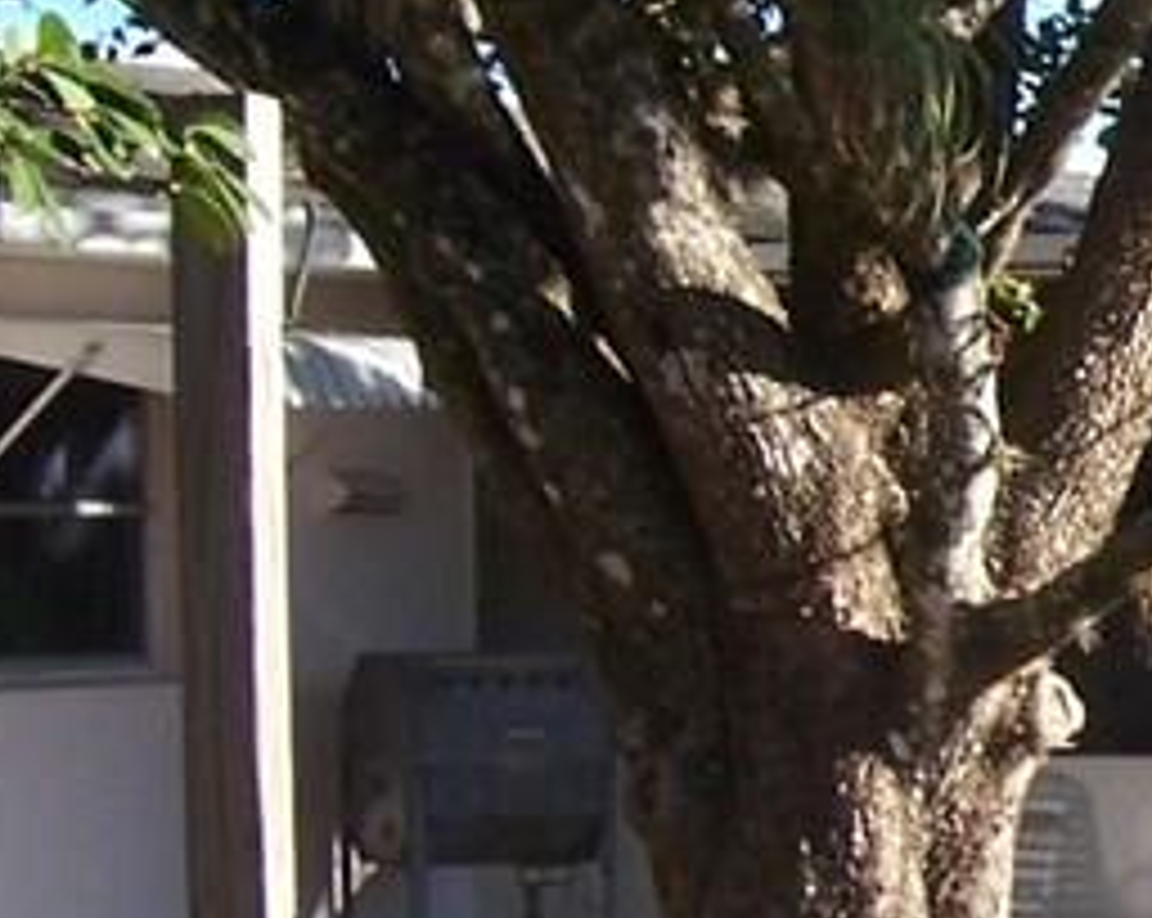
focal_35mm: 133
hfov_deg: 13.5
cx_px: 1840
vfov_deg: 11.6
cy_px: 526
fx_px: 4528
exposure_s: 1/180
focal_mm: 5.6
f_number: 5.6
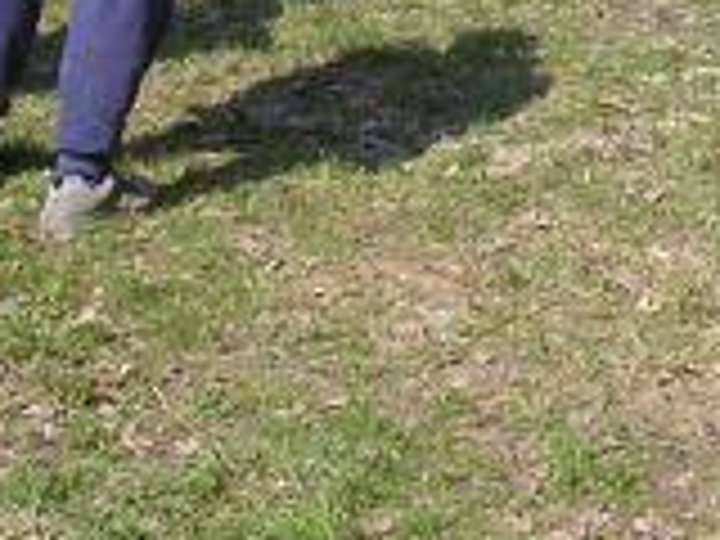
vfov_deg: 9.2
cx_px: 1030
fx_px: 3162
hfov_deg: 12.4
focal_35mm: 152
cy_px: -518
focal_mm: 5.8
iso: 100
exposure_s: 1/190
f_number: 5.6
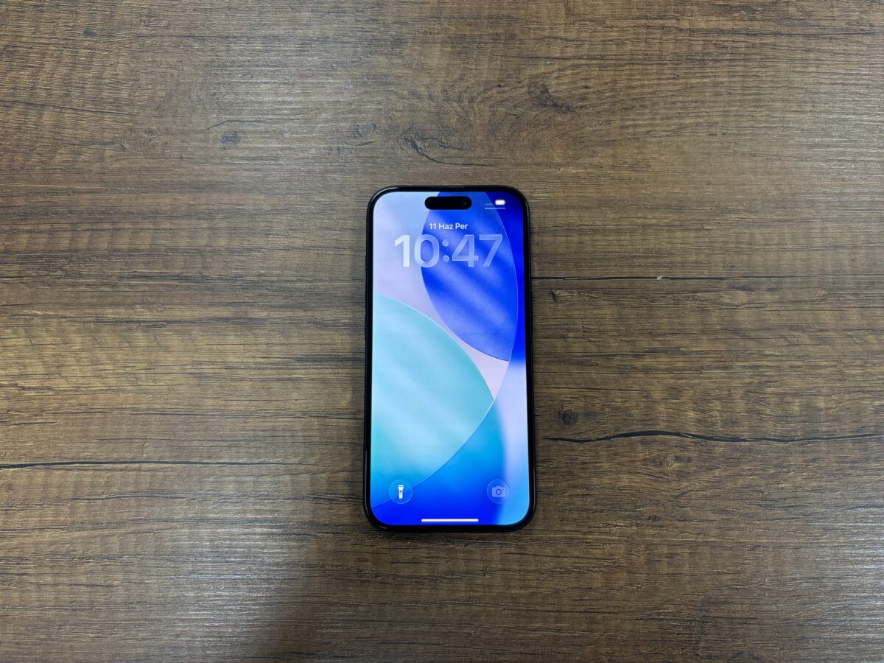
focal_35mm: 26
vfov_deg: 53.1
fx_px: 664
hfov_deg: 67.3
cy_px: 332
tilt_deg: -79.3
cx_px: 442
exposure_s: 1/100
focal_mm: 5.96
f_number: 1.6
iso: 50
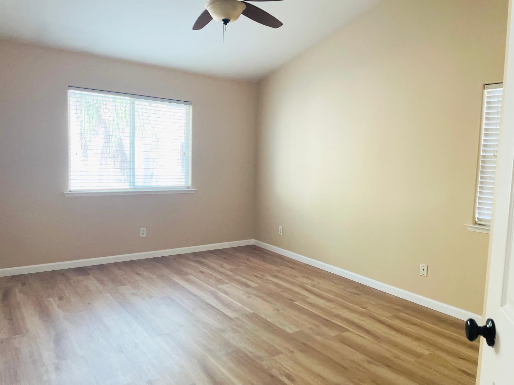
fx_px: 386
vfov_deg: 53.1
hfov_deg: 67.3
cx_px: 257
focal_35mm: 26
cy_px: 192
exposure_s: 1/120
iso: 125
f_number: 1.6
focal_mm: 4.2
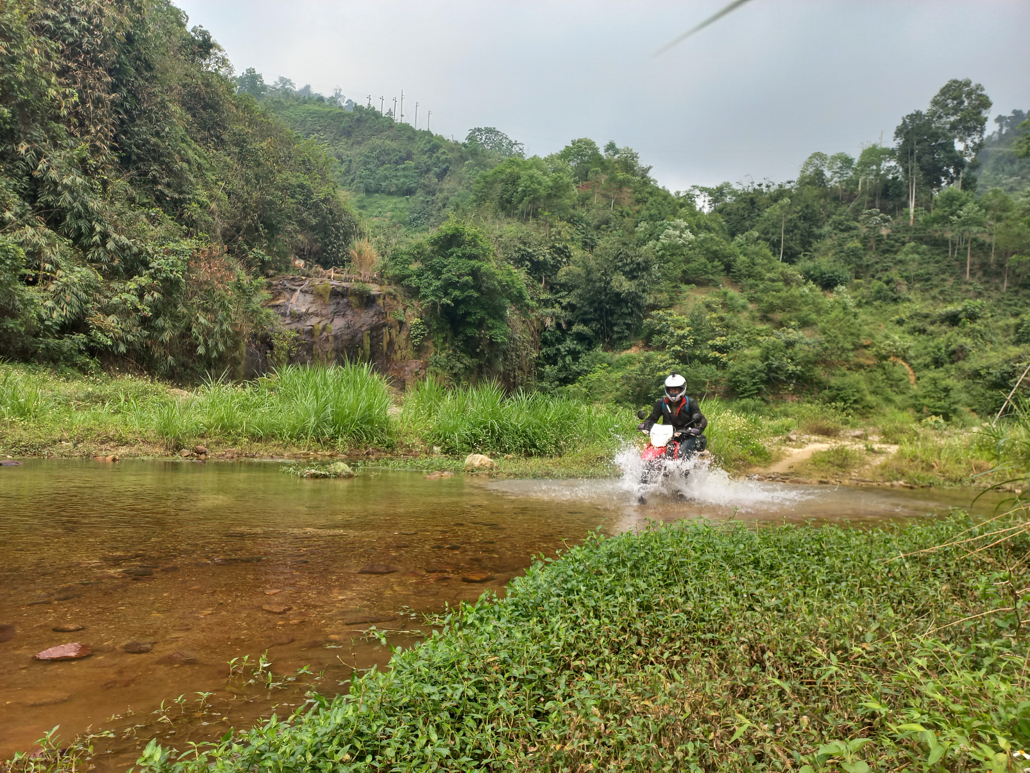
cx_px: 515
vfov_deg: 54.9
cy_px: 386
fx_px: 744
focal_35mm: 25
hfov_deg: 69.4
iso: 25
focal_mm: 4.6
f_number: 1.8
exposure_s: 1/220
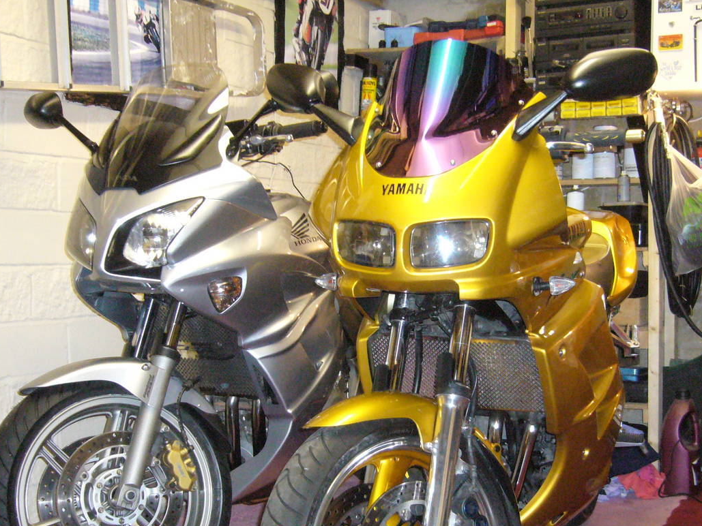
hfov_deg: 37.4
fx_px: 1034
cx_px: 393
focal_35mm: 51
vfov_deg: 28.4
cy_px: 355
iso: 400
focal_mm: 5.8
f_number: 2.8
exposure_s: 1/30
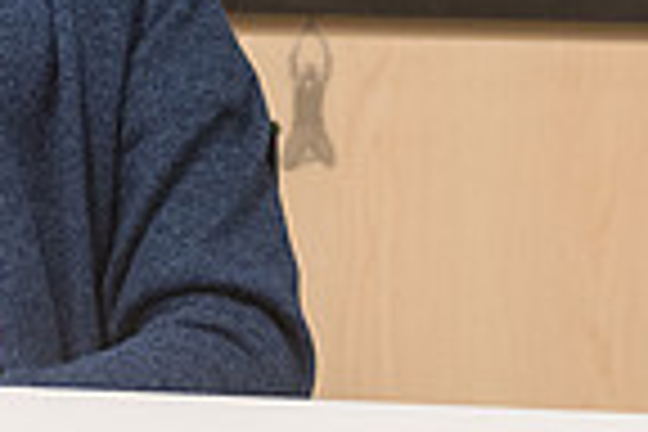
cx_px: -274
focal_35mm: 323
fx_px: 5814
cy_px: -128
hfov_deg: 6.3
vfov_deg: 4.2
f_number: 4
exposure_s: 1/320
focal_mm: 80
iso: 2500
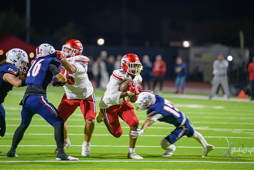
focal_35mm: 296
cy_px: 79
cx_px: 132
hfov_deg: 7.0
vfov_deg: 4.6
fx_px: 2089
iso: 2000
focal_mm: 270
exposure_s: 1/250
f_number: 2.8
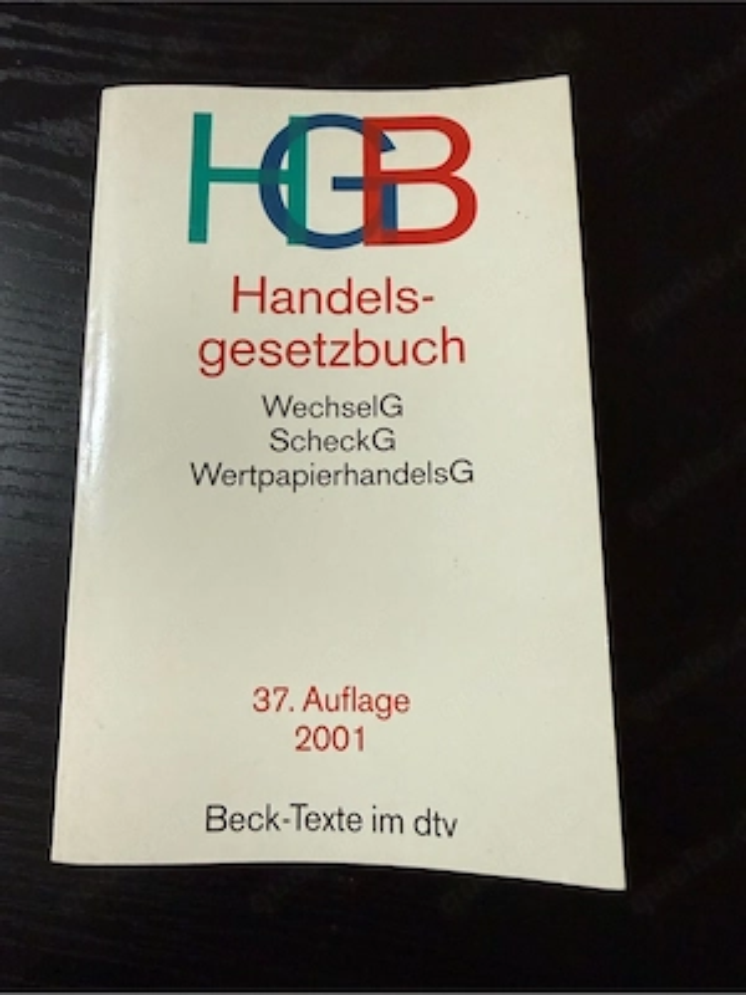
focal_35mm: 24
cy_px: 498
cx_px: 373
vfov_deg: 71.6
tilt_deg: -79.6
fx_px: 690
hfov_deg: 56.8
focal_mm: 2.22
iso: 320
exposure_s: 1/50
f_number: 2.2
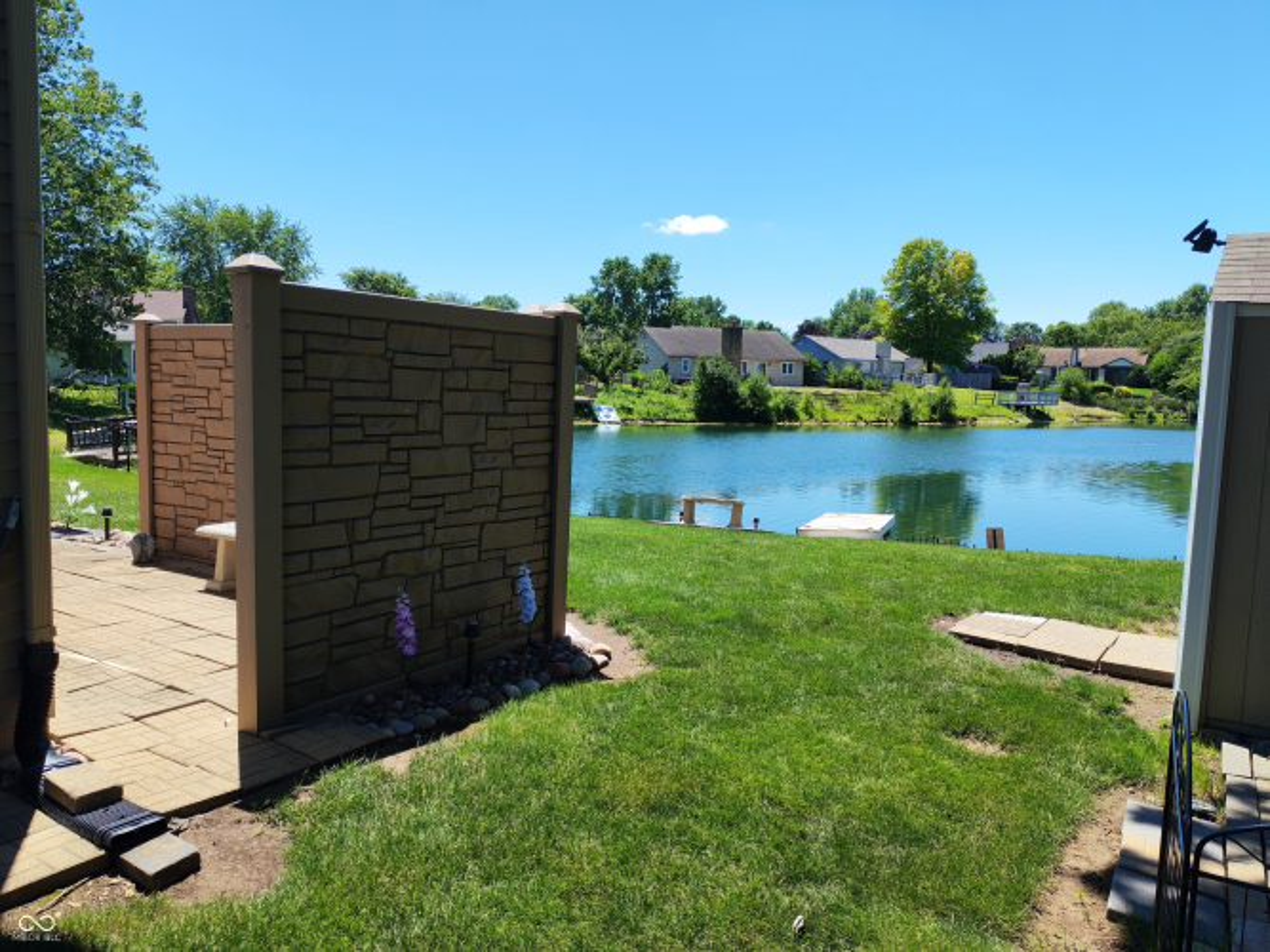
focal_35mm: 27
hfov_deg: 65.3
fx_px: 990
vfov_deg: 51.3
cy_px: 476
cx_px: 635
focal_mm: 6.12
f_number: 1.9
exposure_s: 1/490
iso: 50
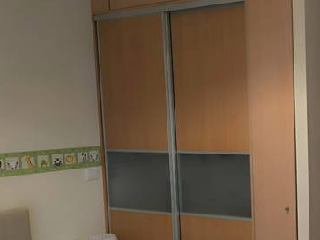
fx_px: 462
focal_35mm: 50
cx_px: 331
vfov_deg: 28.9
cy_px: 163
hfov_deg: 34.3
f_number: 1.65
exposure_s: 1/100
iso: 500
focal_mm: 6.14
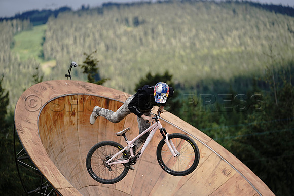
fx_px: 1299
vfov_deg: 8.6
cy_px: 98
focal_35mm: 159
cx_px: 147
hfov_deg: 12.9
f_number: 2.8
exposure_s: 1/1250
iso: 250
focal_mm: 159
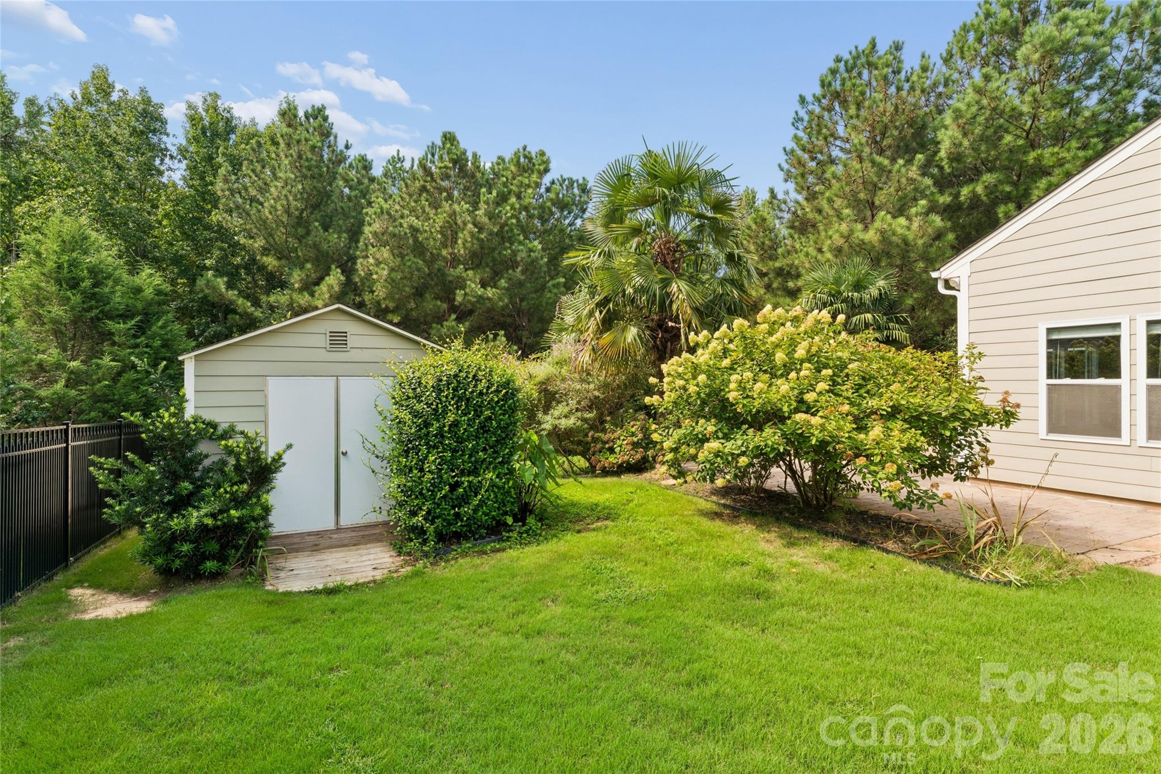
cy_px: 387
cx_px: 580
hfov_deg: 90.6
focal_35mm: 18
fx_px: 574
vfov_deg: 68.0
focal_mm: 17.8
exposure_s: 1/6
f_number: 22
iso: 100
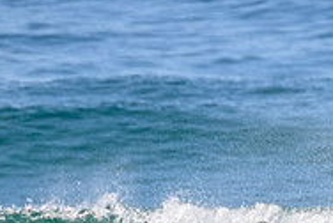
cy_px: 235
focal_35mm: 2462
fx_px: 22809
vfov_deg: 0.6
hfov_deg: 0.8
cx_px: 326
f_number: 11
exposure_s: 1/2000
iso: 1000
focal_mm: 800
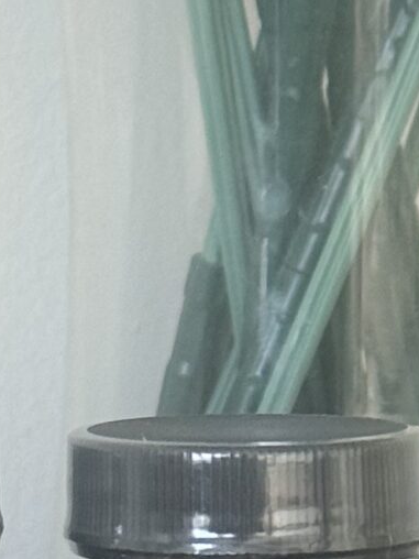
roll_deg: +0.0
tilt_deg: -3.8
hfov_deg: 6.1
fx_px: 3906
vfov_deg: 8.2
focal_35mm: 242
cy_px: 369
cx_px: 307
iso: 160
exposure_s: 1/60
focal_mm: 6.76
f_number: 1.78
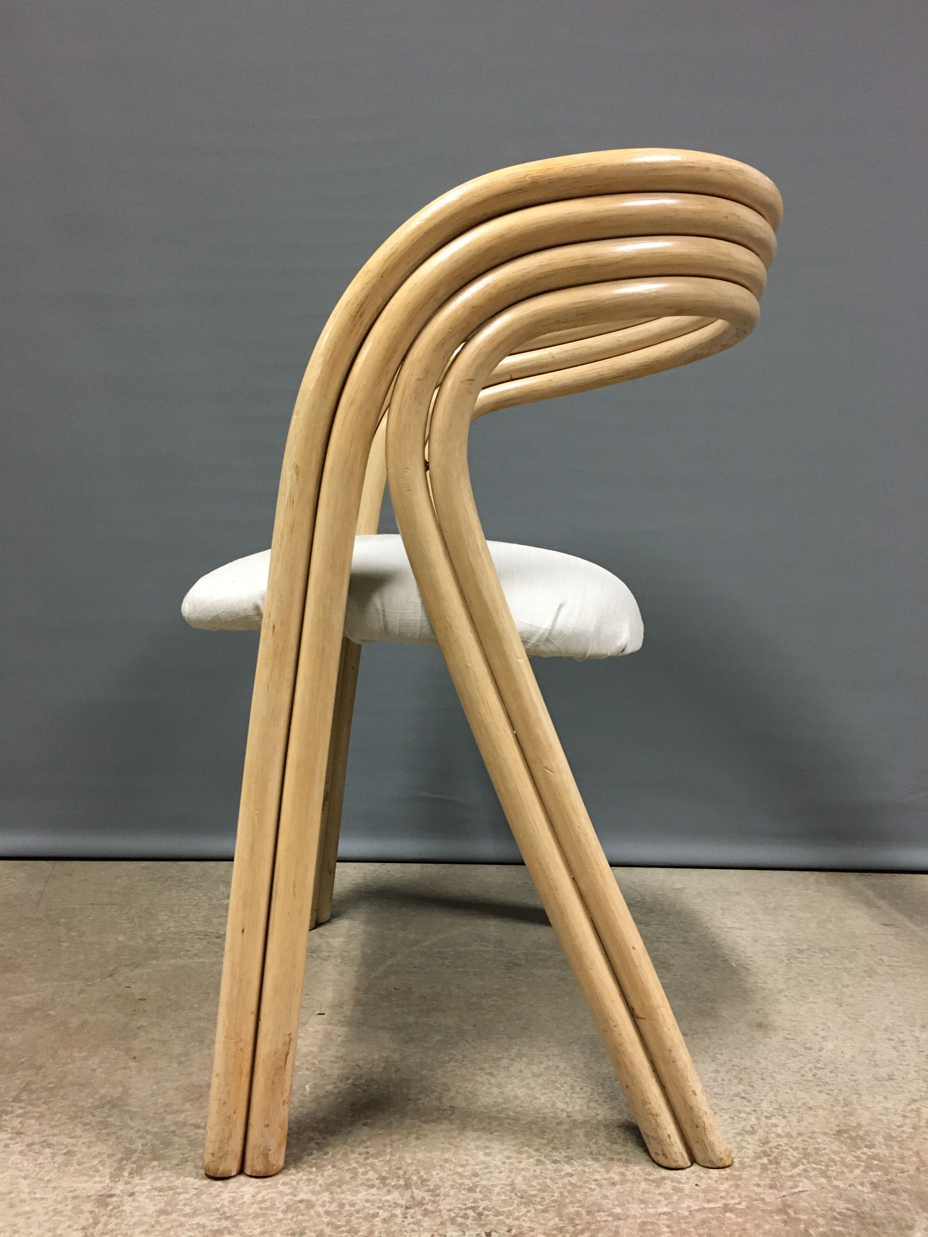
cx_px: 464
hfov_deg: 48.2
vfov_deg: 61.7
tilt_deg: -5.7
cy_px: 618
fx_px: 1037
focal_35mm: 29
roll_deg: -1.5
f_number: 2.2
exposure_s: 1/17
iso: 200
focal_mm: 4.15
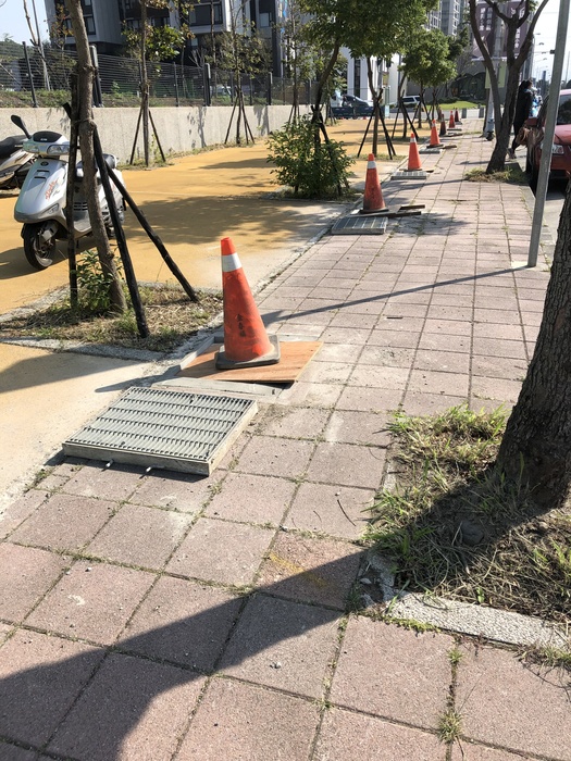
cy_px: 380
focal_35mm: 28
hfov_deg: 49.7
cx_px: 286
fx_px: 616
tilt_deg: -22.1
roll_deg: +4.7
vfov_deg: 63.4
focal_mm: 3.99
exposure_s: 1/1600
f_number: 1.8
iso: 20
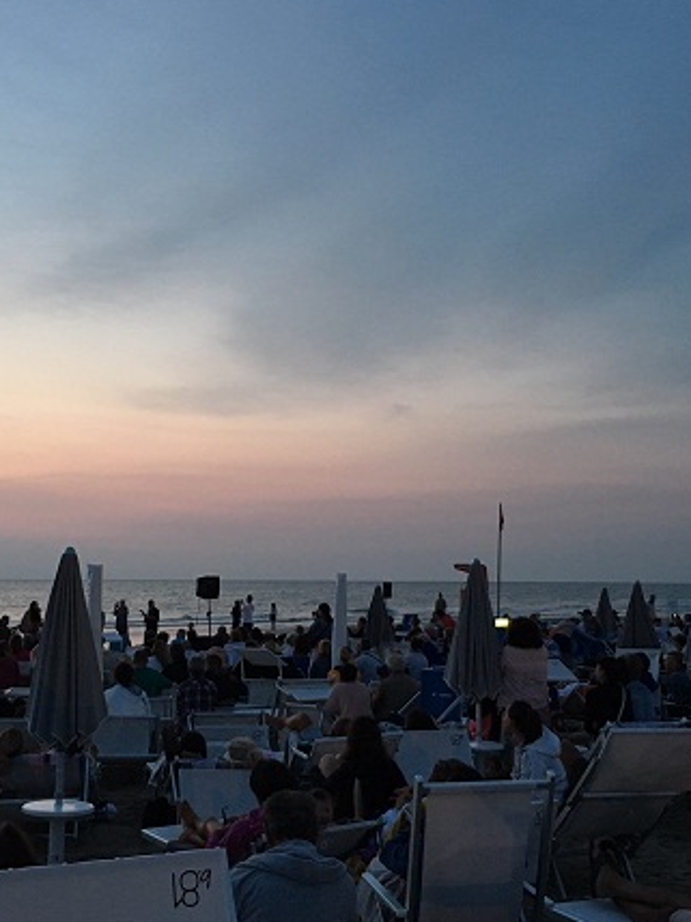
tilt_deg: +5.1
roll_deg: -0.5
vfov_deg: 42.9
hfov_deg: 32.7
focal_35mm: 44
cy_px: 477
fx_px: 1171
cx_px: 265
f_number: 2.2
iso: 160
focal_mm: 4.15
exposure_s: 1/33
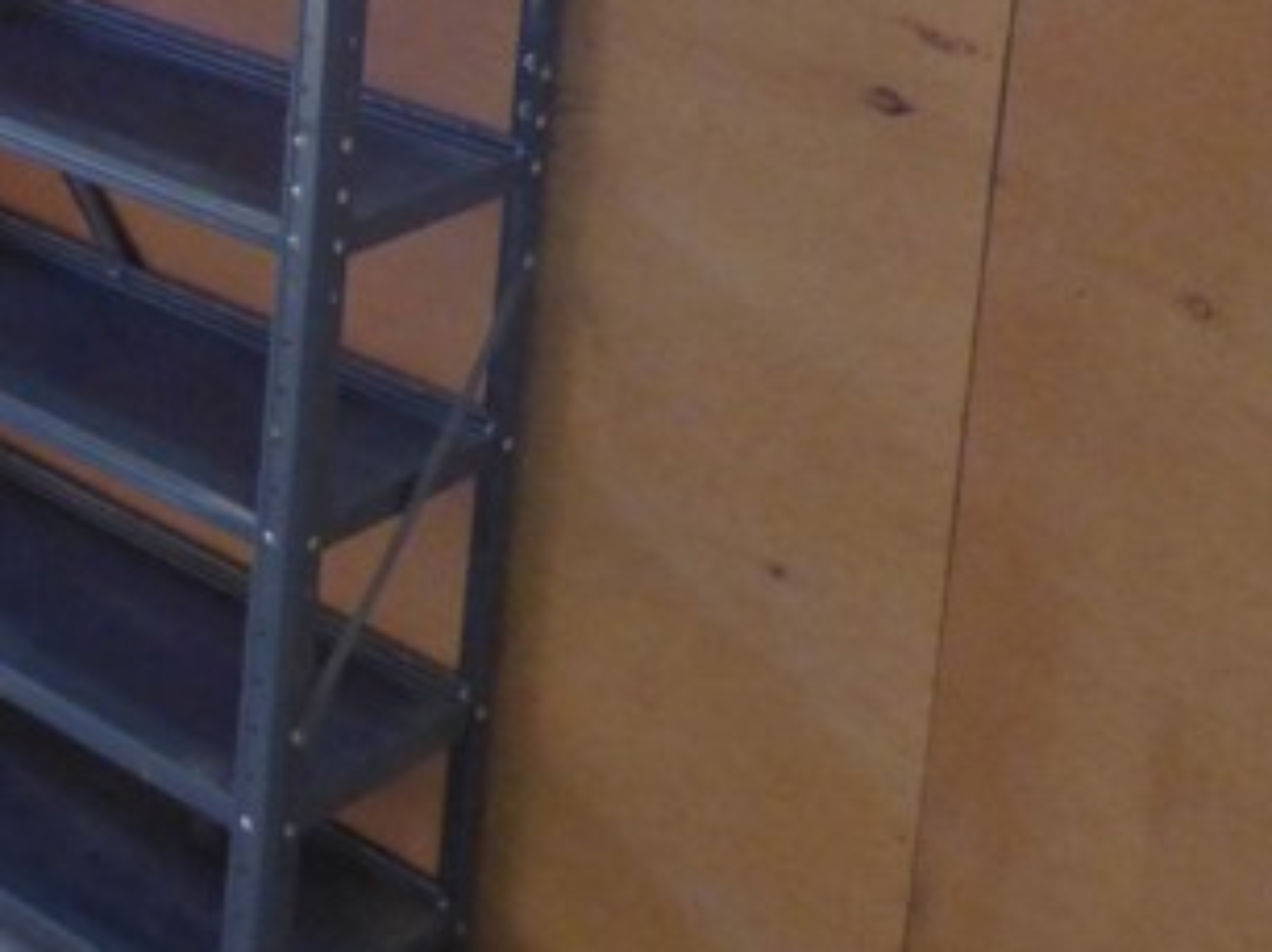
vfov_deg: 19.4
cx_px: -765
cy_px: -428
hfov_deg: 22.4
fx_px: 2460
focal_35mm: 67
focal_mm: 3.58
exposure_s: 1/60
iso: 400
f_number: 2.8
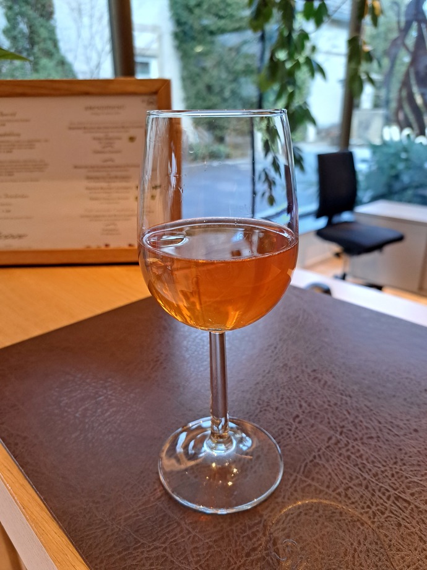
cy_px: 285
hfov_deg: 56.8
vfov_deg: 71.6
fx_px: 395
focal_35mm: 24
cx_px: 214
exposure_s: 1/50
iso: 250
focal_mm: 5.23
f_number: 1.8
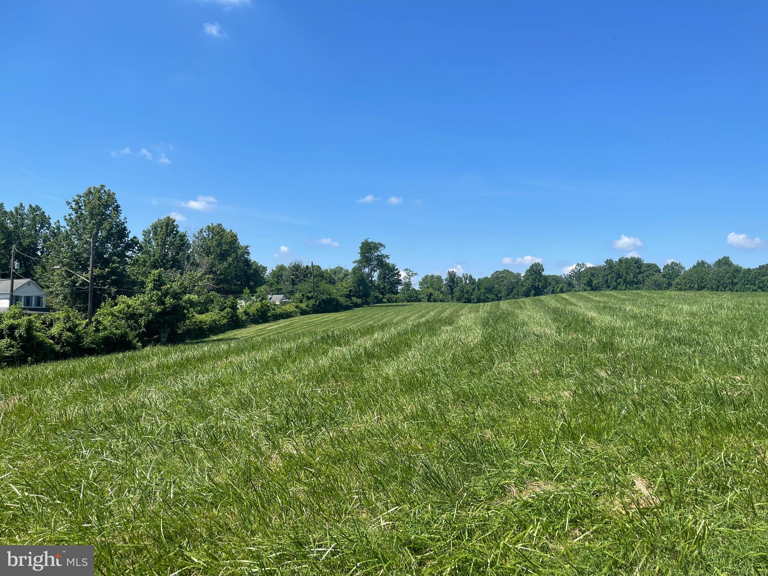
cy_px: 288
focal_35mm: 26
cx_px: 384
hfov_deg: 67.3
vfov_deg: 53.1
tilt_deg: +1.4
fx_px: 577
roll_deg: -0.1
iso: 32
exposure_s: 1/2717
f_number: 1.6
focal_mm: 5.1
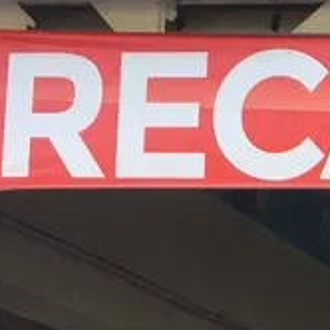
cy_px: 479
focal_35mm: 198
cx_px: 749
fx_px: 2136
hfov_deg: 8.2
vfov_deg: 8.7
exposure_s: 1/357
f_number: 2.2
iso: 32
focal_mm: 4.15
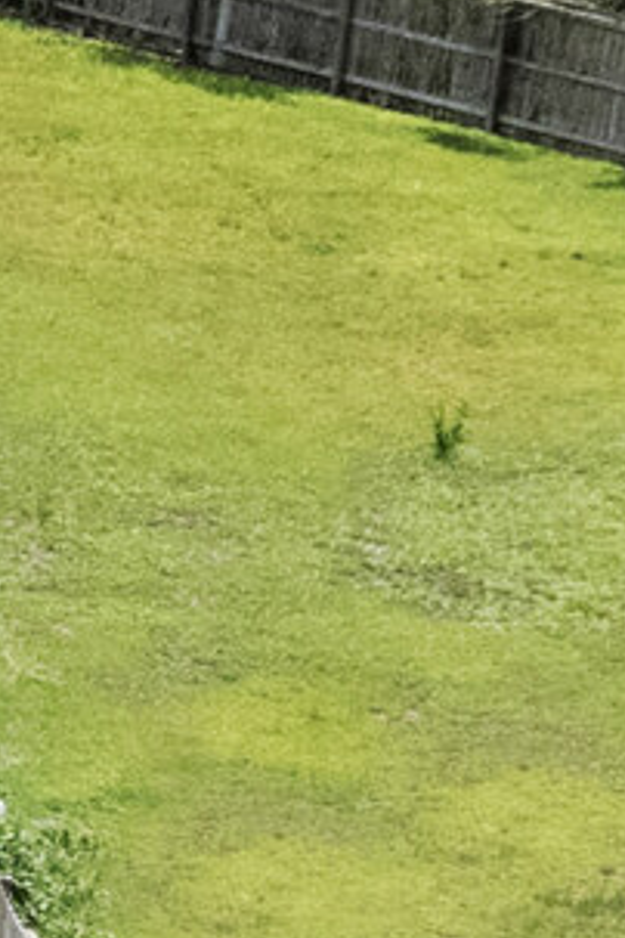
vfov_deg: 9.2
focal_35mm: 223
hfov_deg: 5.5
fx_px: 5807
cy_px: 902
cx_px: -1764
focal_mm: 8.38
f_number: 2.8
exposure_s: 1/3200
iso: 150
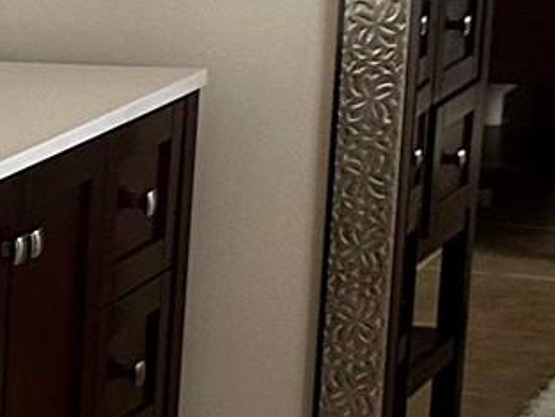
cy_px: 499
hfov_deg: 10.7
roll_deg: +3.0
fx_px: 2518
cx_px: -791
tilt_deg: -16.5
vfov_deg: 9.3
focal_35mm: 157
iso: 250
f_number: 1.78
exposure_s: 1/64
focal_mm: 6.86
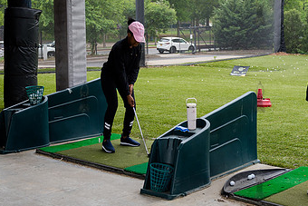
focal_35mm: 67
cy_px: 88
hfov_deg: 29.9
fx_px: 573
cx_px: 204
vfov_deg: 20.3
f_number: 3.5
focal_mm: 32
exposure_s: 1/160
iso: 400
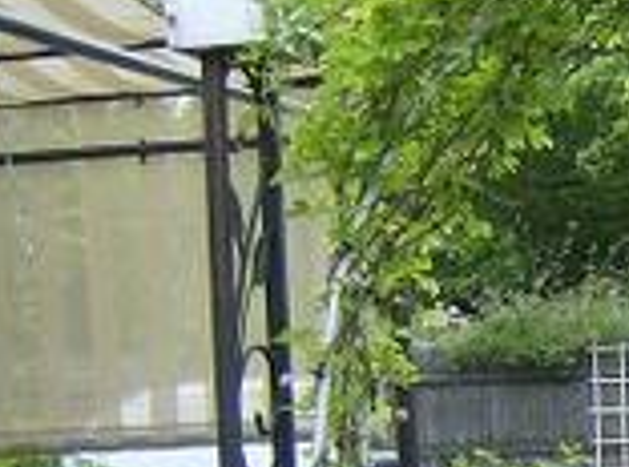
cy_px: 564
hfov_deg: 14.6
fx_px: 2264
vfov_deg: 11.6
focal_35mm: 125
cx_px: 976
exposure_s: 1/64
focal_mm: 6
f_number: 2.8
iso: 140
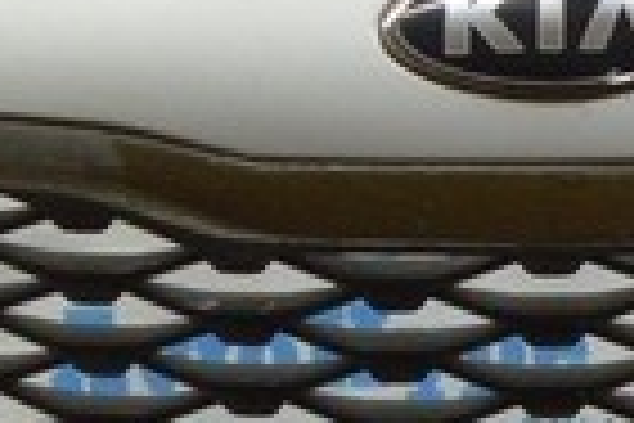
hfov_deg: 9.0
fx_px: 4026
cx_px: 526
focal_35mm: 229
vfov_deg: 6.0
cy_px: 241
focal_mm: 21
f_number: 3.8
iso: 400
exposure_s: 1/100
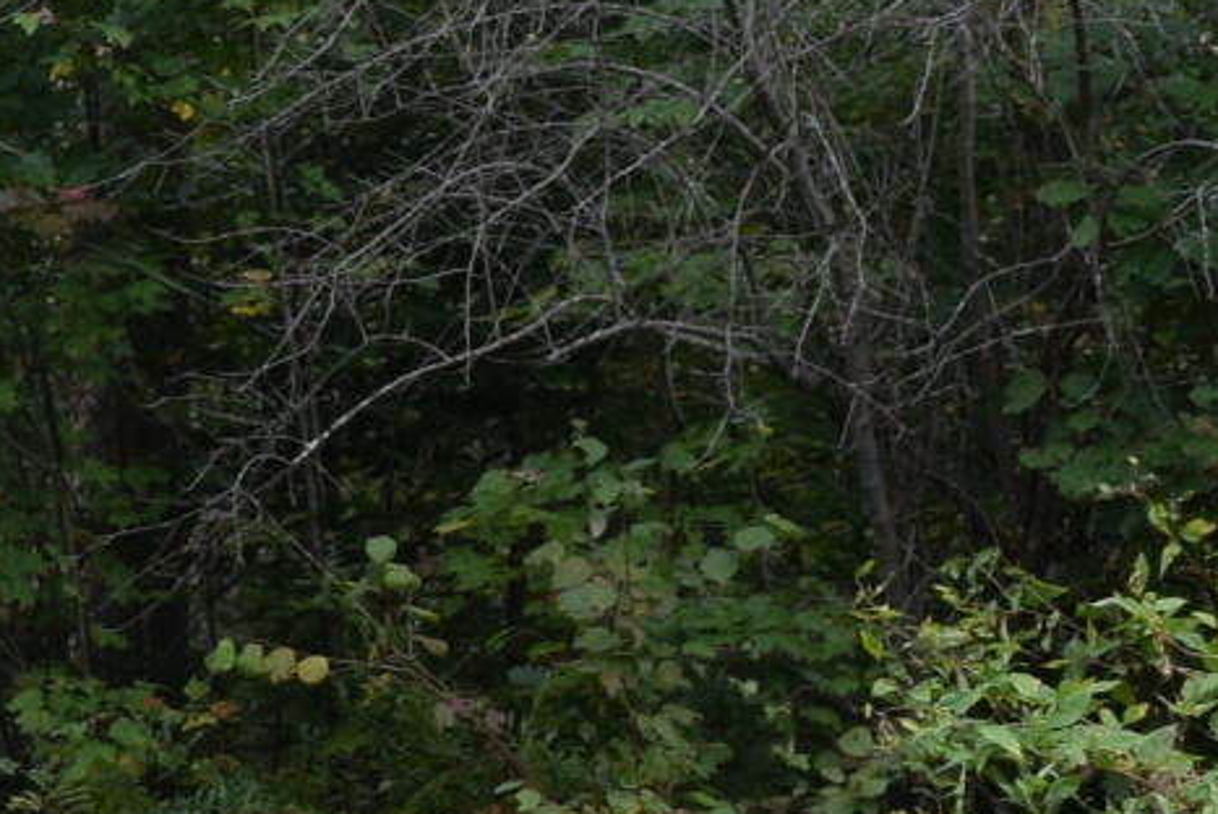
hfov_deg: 7.2
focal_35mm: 279
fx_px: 9452
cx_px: -1035
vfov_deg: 4.9
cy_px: 929
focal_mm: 29
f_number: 8
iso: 360
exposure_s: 1/250
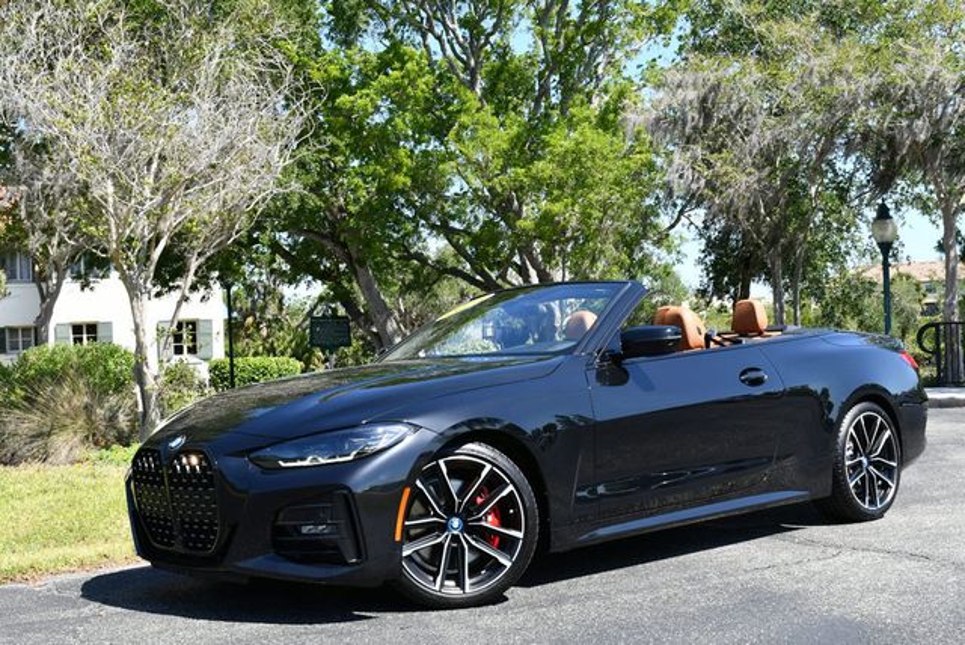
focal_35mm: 48
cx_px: 482
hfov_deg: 41.1
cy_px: 322
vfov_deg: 28.1
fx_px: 1288
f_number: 8
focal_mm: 24
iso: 200
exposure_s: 1/250
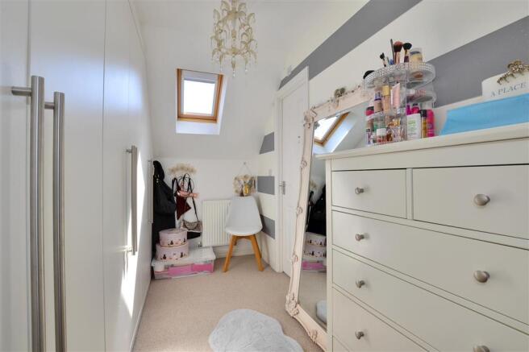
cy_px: 176
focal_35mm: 15
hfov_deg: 100.4
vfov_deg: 77.3
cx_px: 264
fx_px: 220
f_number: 11
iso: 400
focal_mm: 10
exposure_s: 1/30
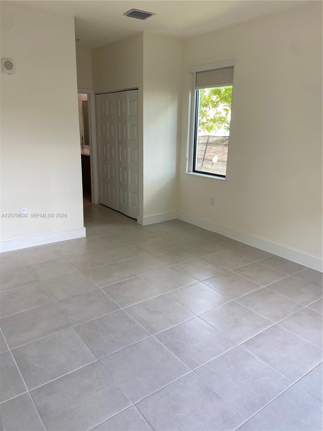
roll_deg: -1.0
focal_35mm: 26
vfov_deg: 67.3
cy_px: 216
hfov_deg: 53.1
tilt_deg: -13.8
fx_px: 323
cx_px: 162
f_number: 1.8
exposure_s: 1/120
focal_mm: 4.25
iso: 50
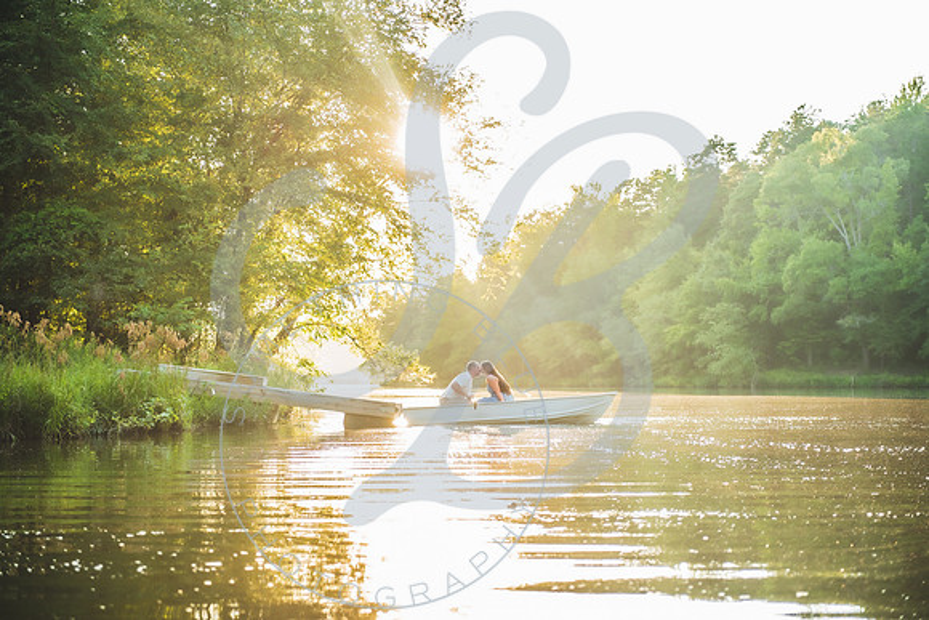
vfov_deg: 19.0
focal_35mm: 72
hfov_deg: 28.2
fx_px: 1848
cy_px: 310
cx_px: 470
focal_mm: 70
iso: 200
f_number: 2.8
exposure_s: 1/200
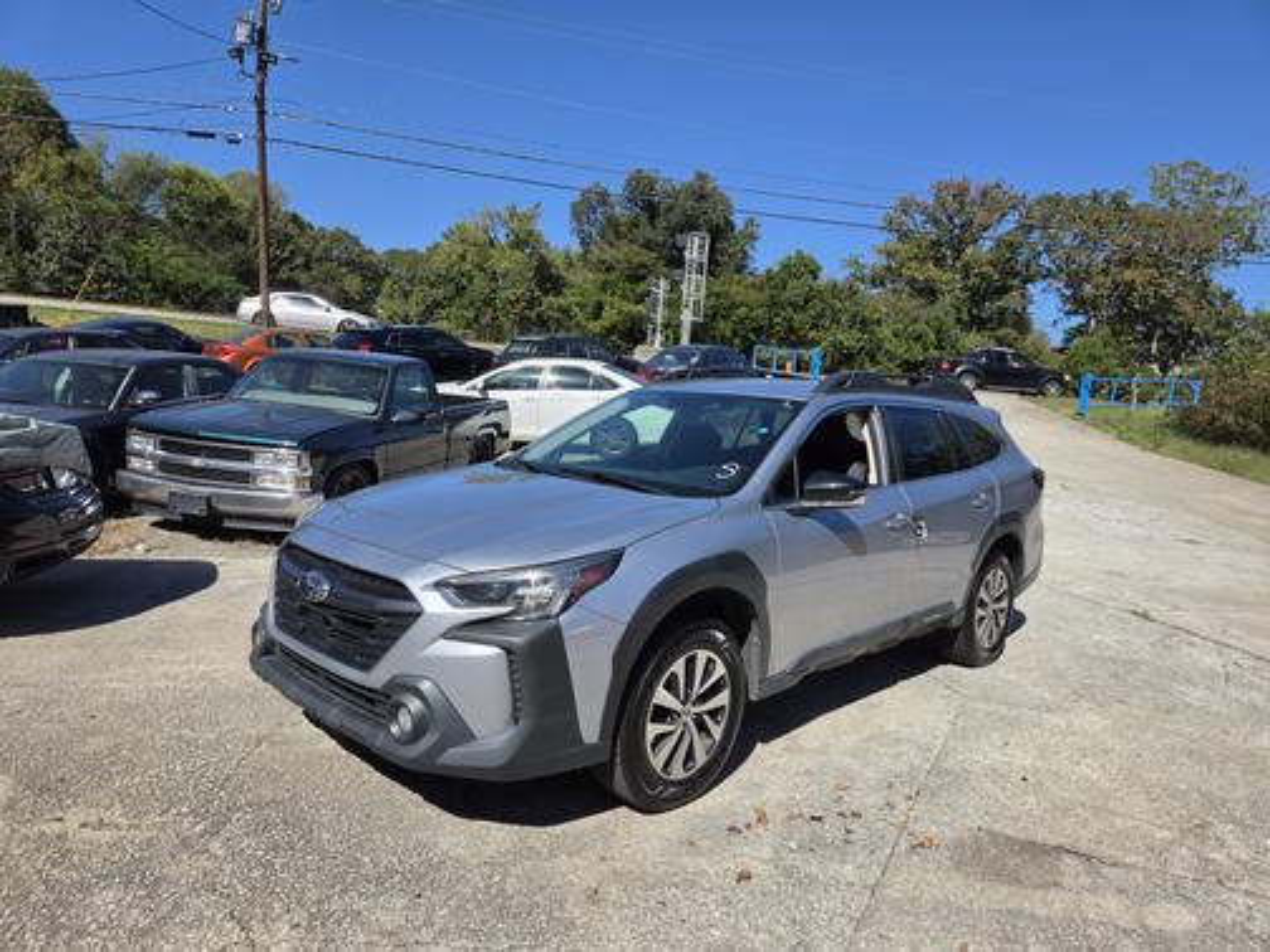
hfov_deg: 73.9
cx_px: 635
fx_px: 844
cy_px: 476
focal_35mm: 23
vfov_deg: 58.9
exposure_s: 1/5397
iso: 80
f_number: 1.8
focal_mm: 5.4
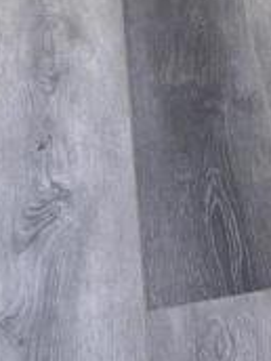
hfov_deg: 9.1
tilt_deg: -10.1
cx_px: 523
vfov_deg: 10.4
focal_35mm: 155
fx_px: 1618
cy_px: -588
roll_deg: -1.4
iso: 125
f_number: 1.6
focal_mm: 5.96
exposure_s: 1/60
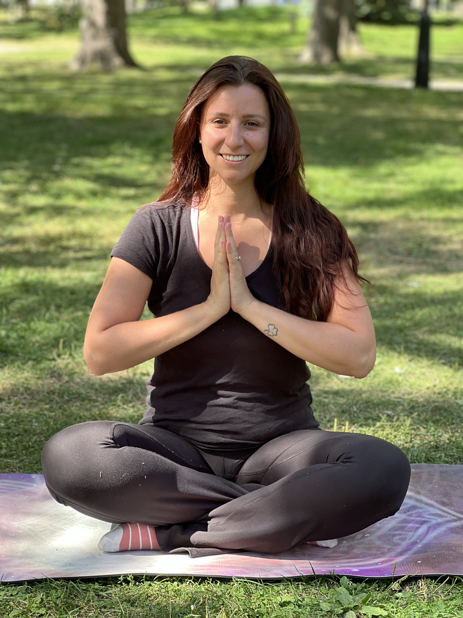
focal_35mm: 77
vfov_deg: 25.3
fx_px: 1373
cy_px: 309
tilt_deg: -8.6
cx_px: 232
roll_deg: -1.3
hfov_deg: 19.1
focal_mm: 9
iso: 50
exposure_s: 1/121
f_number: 2.8
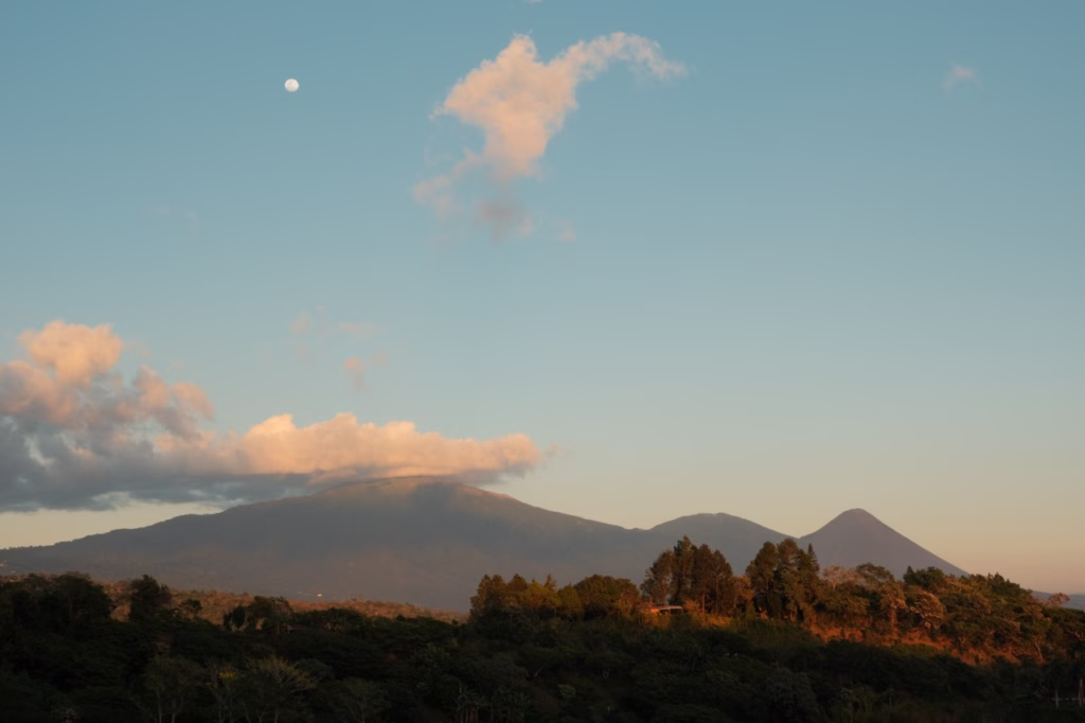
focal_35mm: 43
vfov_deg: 31.2
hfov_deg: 45.4
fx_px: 1295
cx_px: 542
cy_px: 362
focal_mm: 28.9
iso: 400
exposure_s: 1/150
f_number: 8
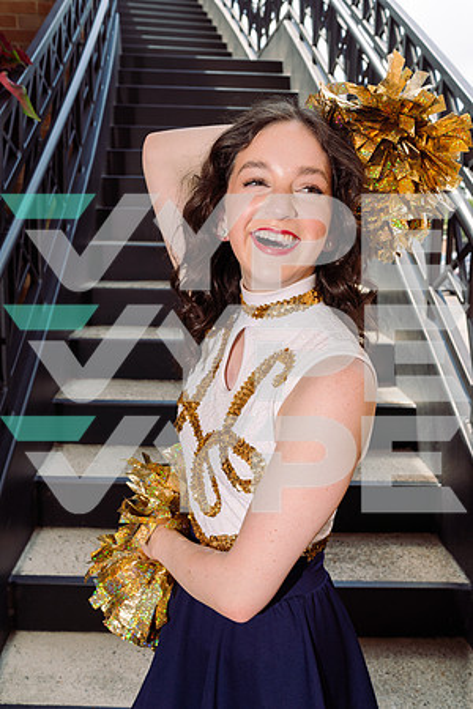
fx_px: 690
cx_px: 236
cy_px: 354
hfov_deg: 37.9
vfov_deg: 54.4
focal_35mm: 35
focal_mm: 35
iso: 160
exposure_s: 1/250
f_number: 7.1
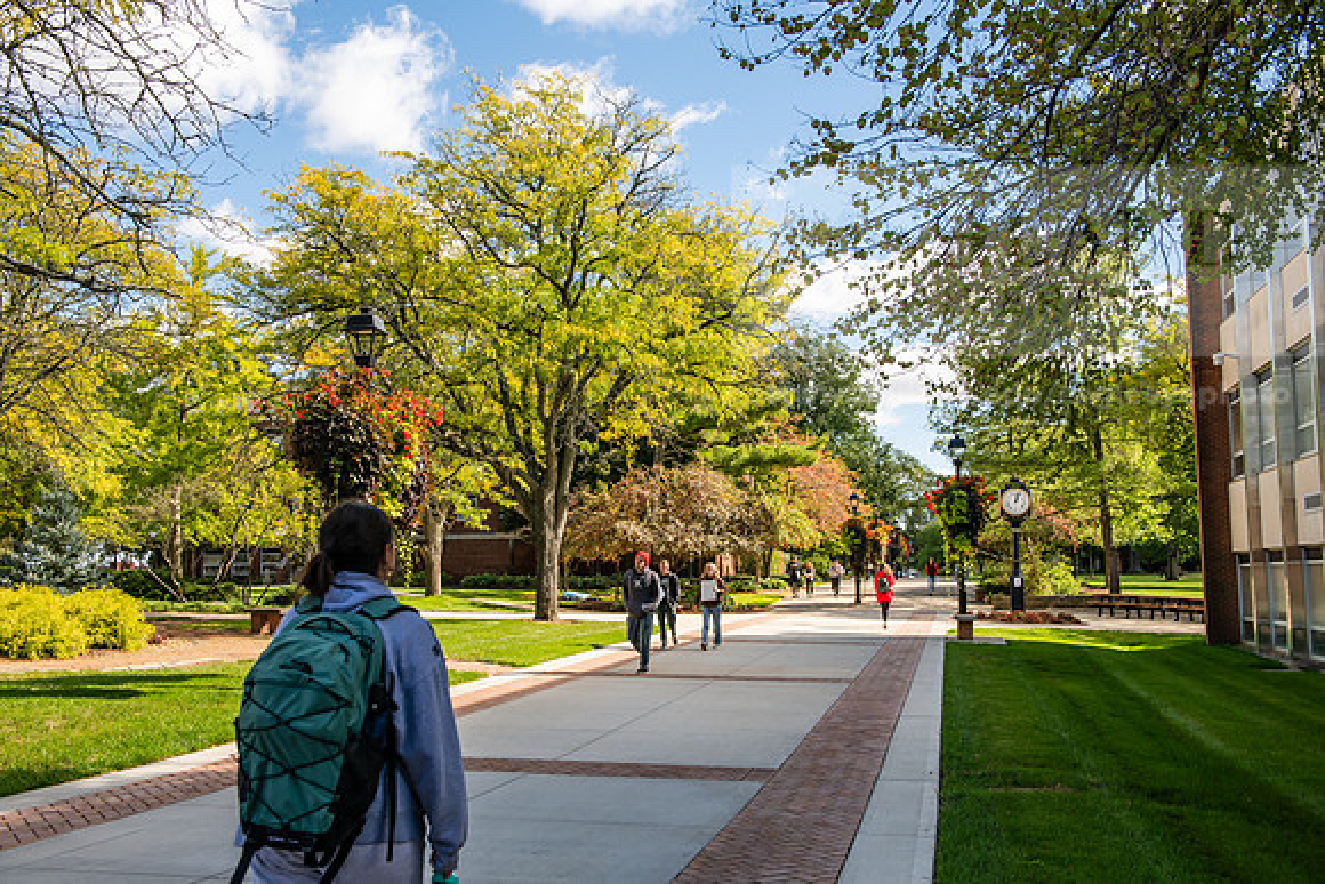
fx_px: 1288
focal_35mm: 35
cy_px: 442
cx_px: 662
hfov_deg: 54.4
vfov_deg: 37.9
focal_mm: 35
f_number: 5.6
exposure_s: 1/320
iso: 160
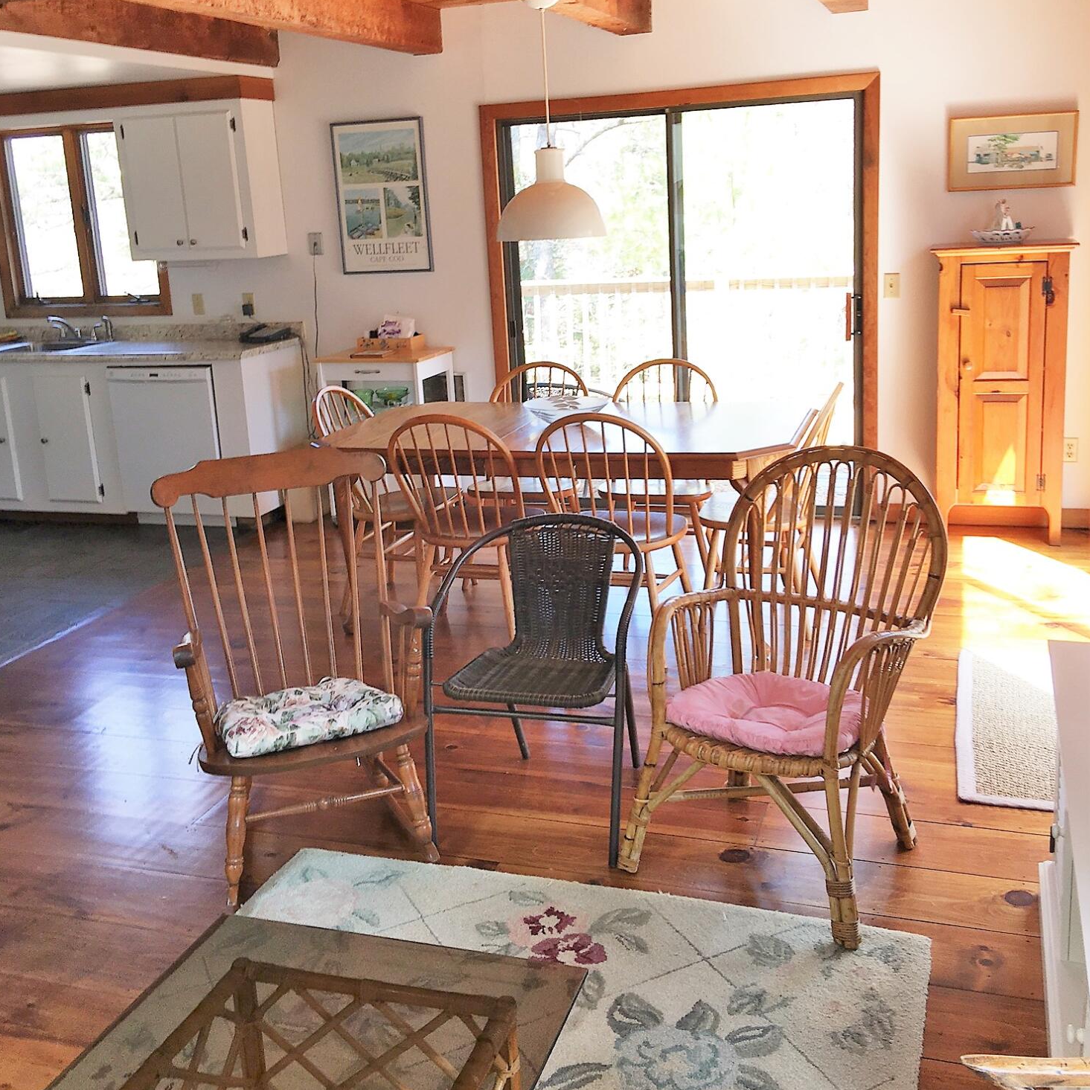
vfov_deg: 47.1
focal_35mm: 35
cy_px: 479
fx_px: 1247
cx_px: 542
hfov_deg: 47.2
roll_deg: +2.9
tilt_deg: -13.0
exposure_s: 1/30
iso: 25
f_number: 2.2
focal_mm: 4.15
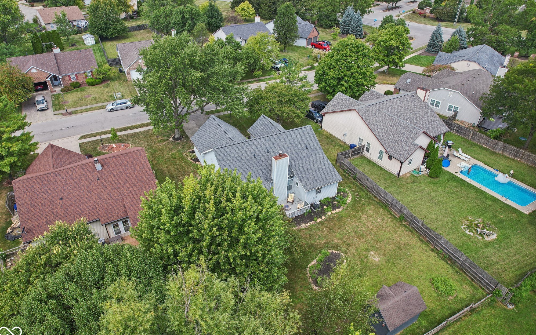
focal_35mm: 23
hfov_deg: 77.1
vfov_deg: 53.0
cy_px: 167
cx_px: 261
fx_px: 336
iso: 100
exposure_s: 1/400
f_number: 2.8
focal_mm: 8.4
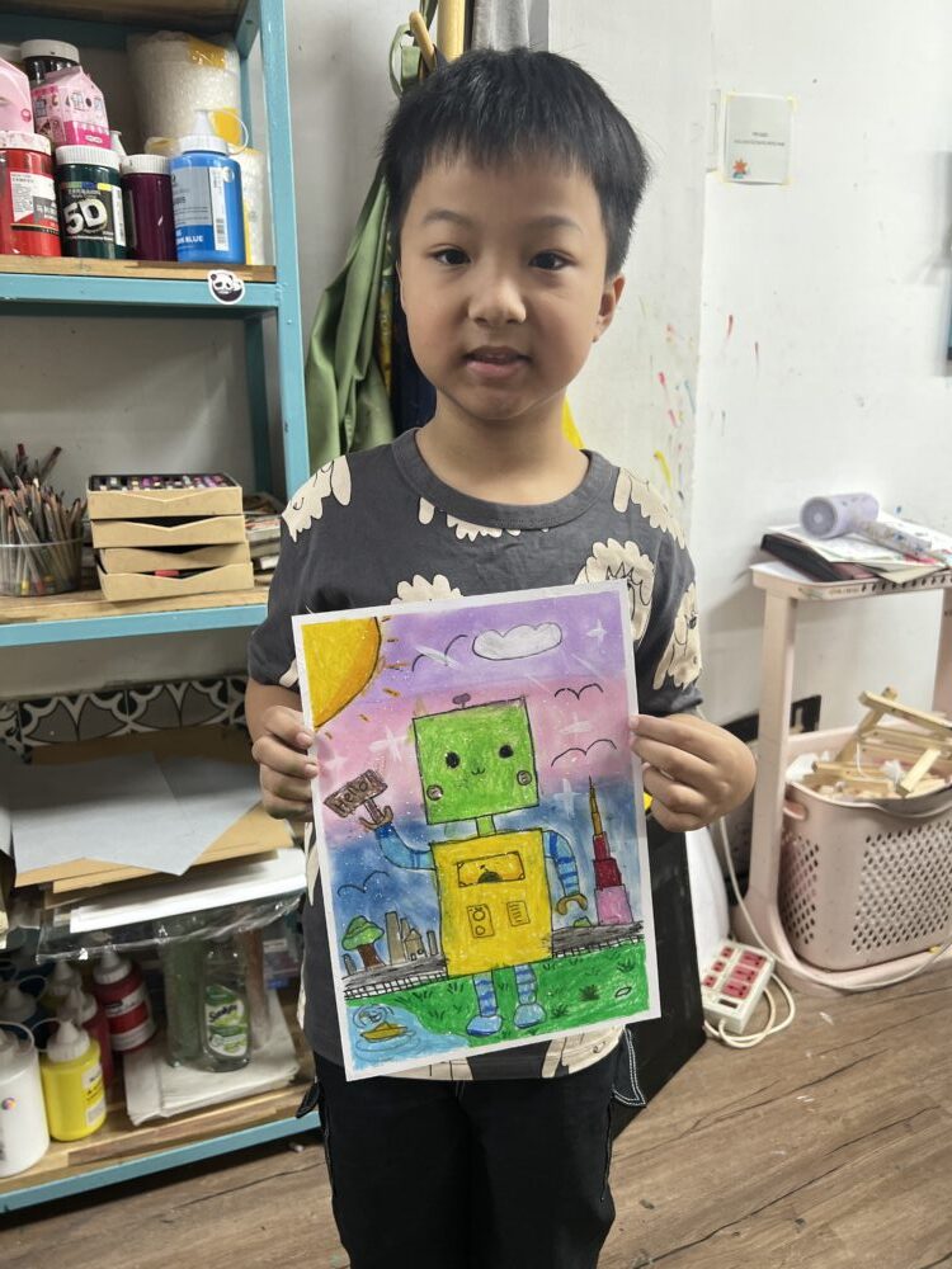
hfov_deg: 53.1
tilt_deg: -14.3
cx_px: 476
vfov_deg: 67.3
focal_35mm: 26
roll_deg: +1.1
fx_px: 953
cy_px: 634
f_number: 1.5
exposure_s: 1/100
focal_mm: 5.7
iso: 125
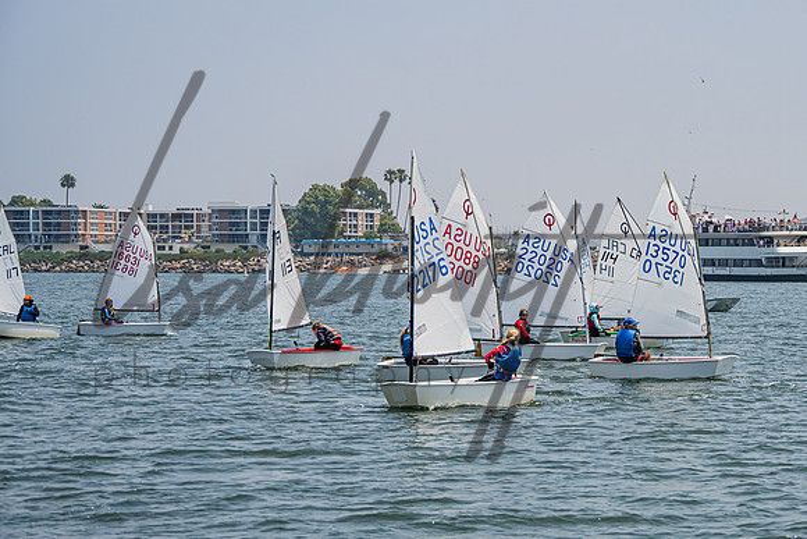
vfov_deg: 11.3
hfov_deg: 16.8
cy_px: 276
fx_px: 2717
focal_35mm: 121
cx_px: 579
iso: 320
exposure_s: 1/2000
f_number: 6
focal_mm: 84
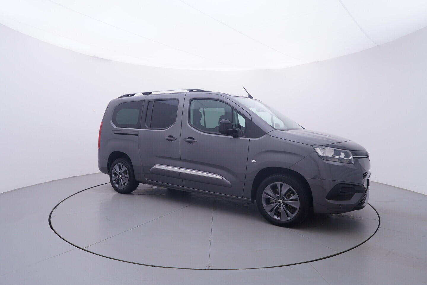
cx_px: 214
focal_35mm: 22
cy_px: 142
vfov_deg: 56.2
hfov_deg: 77.3
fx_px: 267
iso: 200
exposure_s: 1/80
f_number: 5
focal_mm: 15
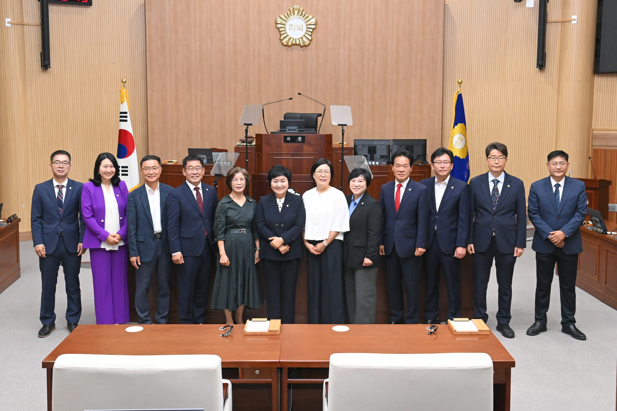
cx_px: 308
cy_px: 206
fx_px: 600
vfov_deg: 37.9
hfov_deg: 54.4
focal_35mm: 35
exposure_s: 1/250
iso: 8000
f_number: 7.1
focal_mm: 35
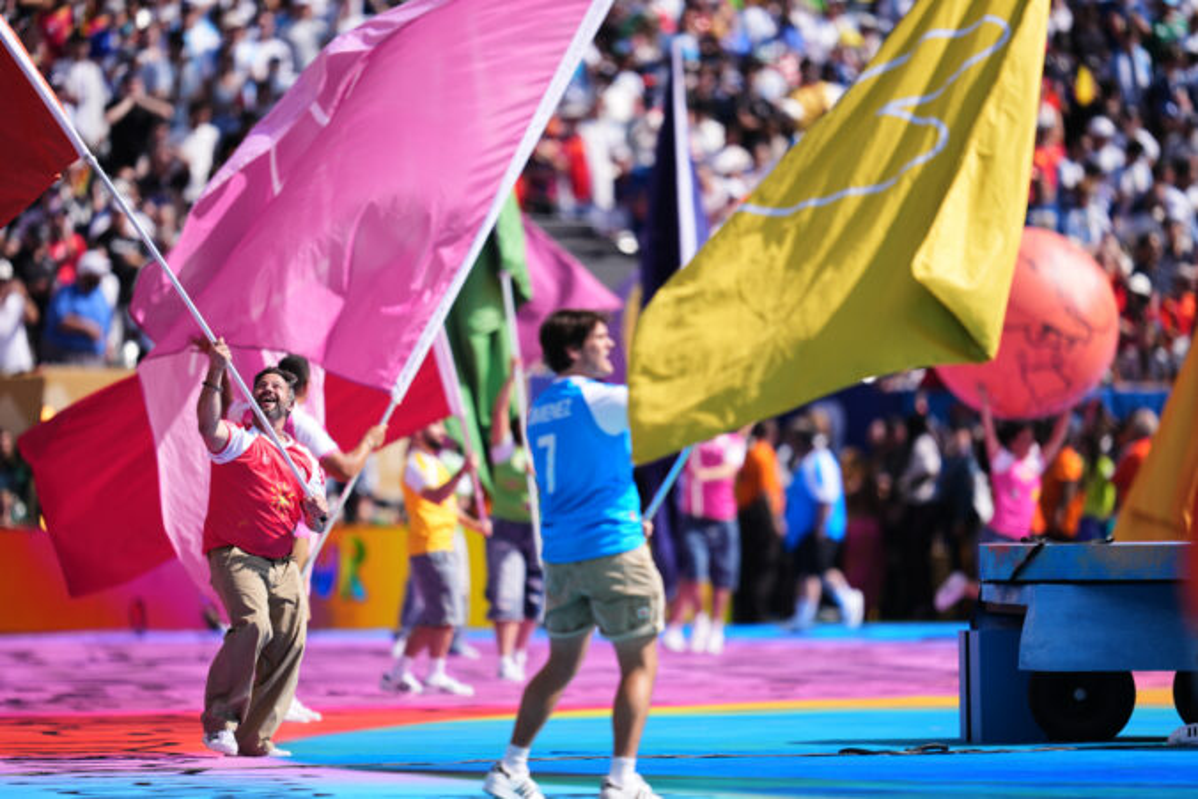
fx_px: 13313
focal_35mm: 400
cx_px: 599
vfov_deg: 3.4
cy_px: 400
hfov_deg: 5.2
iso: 200
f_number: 2.8
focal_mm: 400
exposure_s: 1/2500
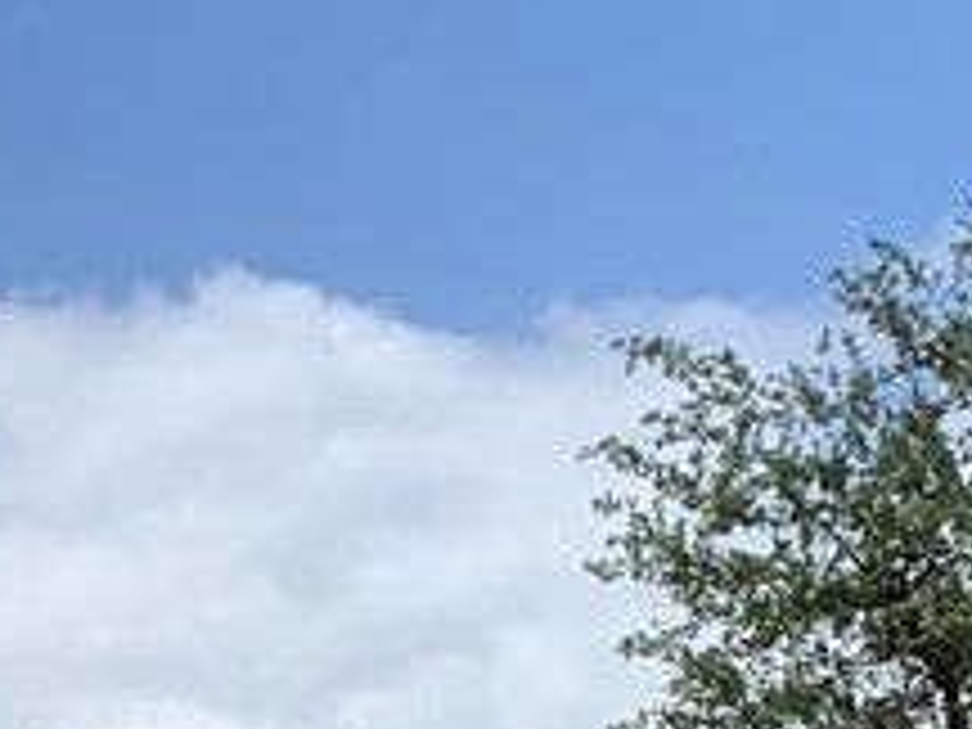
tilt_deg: +2.2
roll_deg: -1.8
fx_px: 3454
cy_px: 1296
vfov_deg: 11.2
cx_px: -562
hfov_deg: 14.7
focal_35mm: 123
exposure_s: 1/2545
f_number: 1.8
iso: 25
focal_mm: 4.25
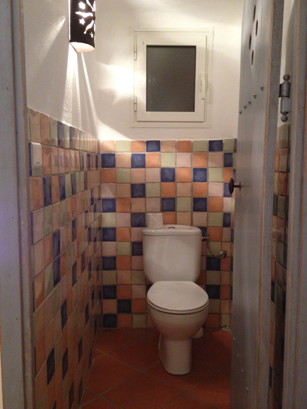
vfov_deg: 52.6
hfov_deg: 40.7
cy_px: 204
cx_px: 154
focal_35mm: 35
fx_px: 414
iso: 400
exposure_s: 1/15
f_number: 2.4
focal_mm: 4.28
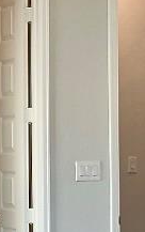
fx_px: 852
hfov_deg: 9.7
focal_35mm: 135
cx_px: 12
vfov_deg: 15.5
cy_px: 143
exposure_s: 1/60
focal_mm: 3
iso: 25
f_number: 1.8
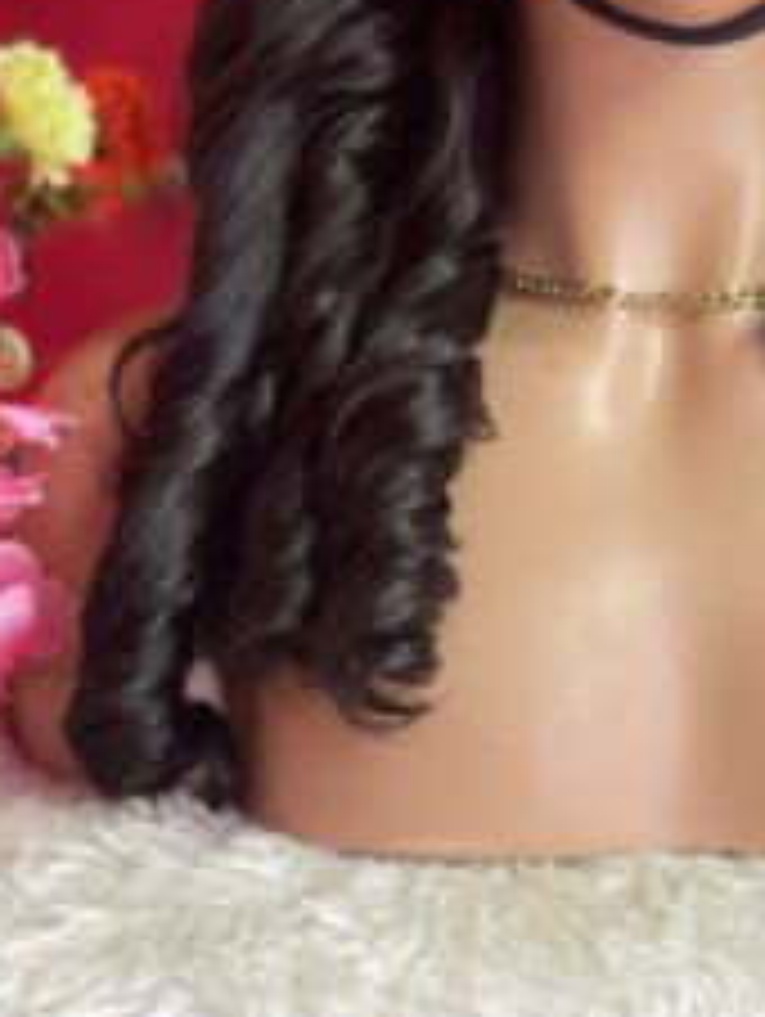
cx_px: 621
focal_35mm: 132
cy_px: -25
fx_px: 3882
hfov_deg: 11.2
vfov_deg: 14.7
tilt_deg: -6.7
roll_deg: -0.2
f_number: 2.2
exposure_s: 1/121
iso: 100
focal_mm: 7.5
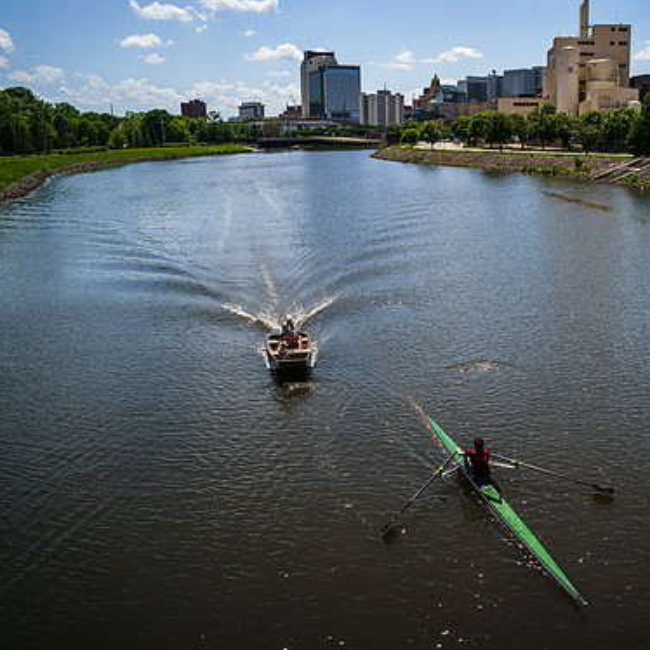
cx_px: 447
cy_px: 317
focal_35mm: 34
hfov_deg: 47.5
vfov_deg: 48.4
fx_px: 722
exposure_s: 1/3200
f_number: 4
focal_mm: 25.4
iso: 200
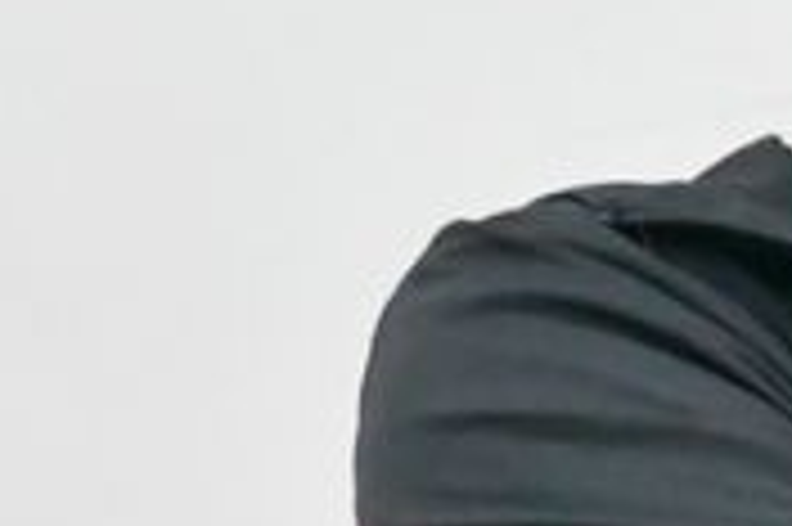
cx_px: 1220
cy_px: 254
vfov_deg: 1.0
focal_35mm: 1396
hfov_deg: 1.5
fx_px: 30683
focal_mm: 160
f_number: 6
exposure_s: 1/160
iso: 12800
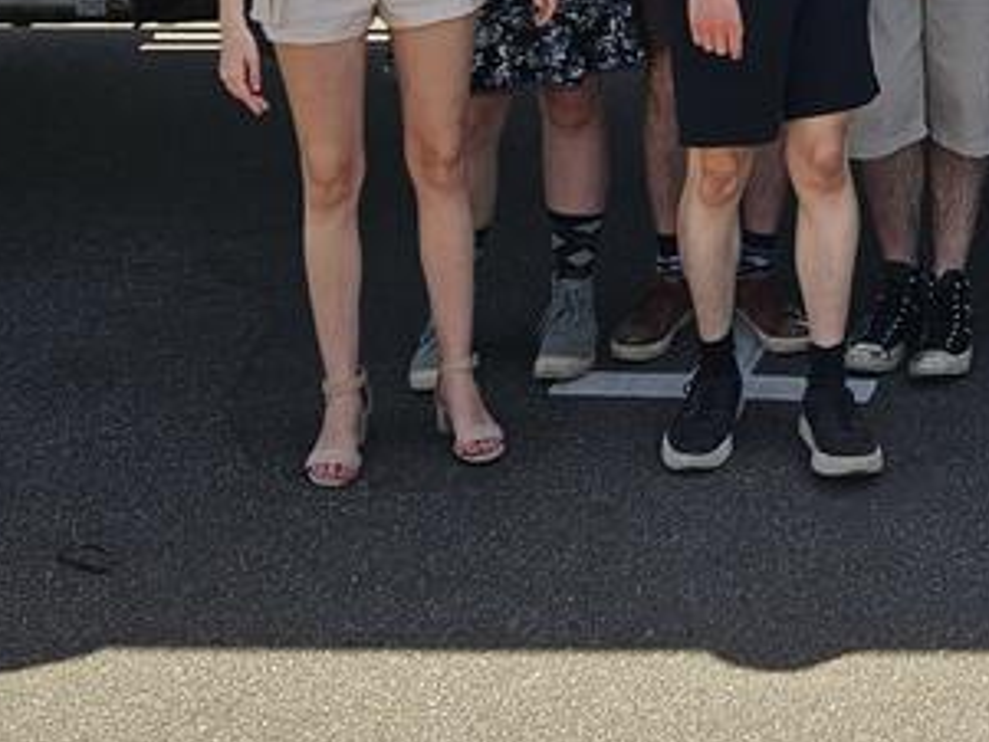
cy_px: -295
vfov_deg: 15.7
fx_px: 2515
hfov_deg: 20.9
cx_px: 1157
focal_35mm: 88
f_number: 1.8
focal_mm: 5.4
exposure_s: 1/1093
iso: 25
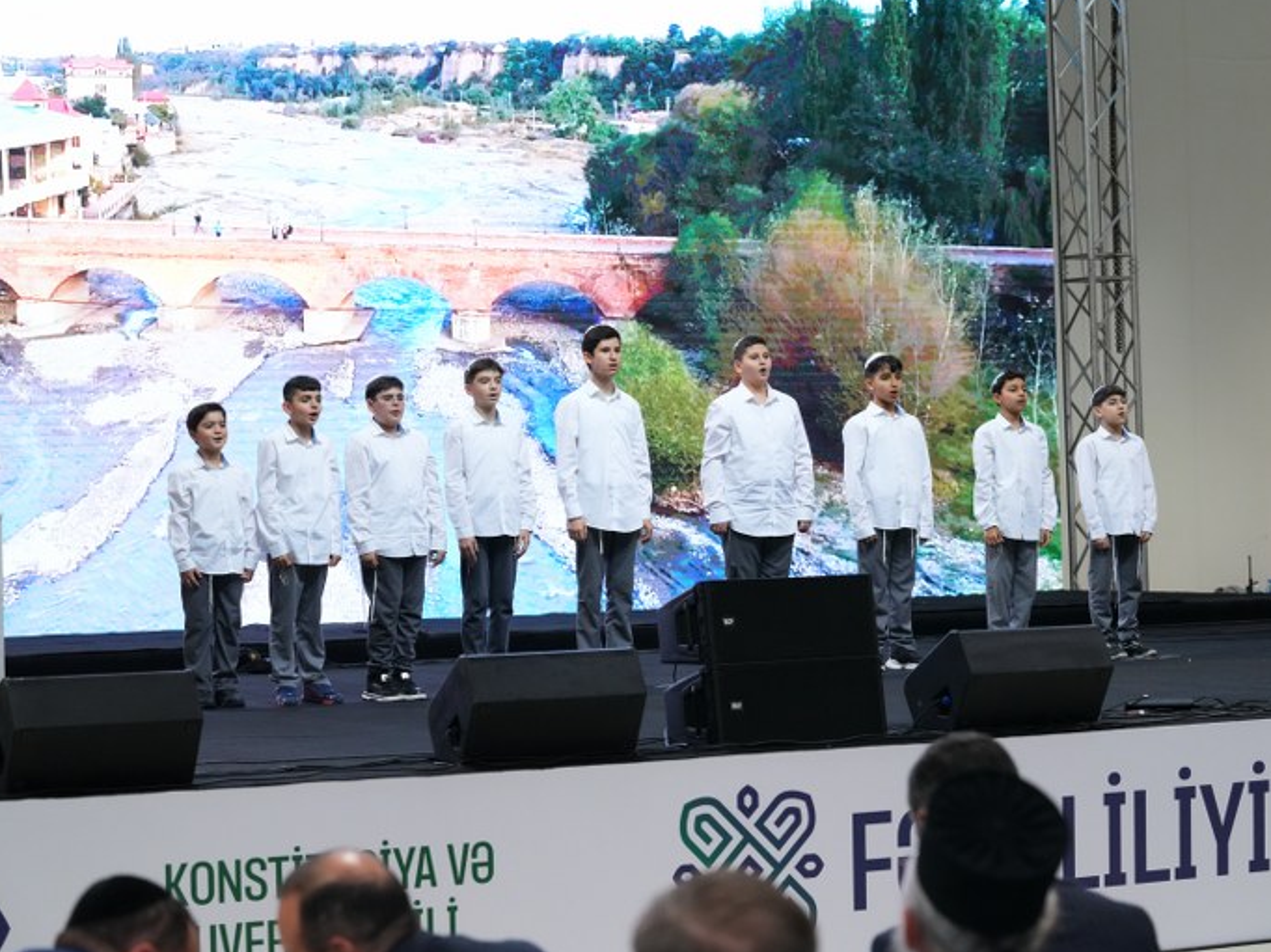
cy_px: 472
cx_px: 699
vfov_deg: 15.2
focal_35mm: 97
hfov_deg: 20.2
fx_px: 3560
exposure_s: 1/200
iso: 4000
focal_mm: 86
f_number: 5
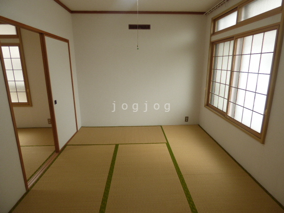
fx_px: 164
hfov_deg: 81.7
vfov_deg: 66.0
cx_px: 142
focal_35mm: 20
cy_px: 106
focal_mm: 3.58
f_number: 2.8
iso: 160
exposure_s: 1/60
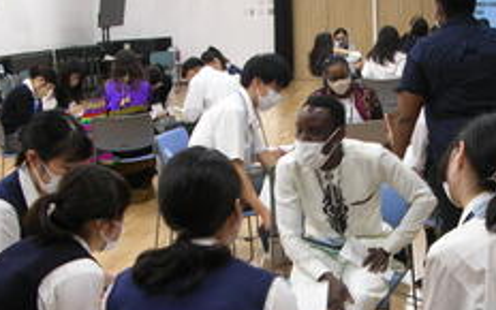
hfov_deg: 31.6
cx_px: 346
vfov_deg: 20.0
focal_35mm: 64
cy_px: 263
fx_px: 865
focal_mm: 5.8
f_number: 2.8
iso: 50
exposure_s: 1/10
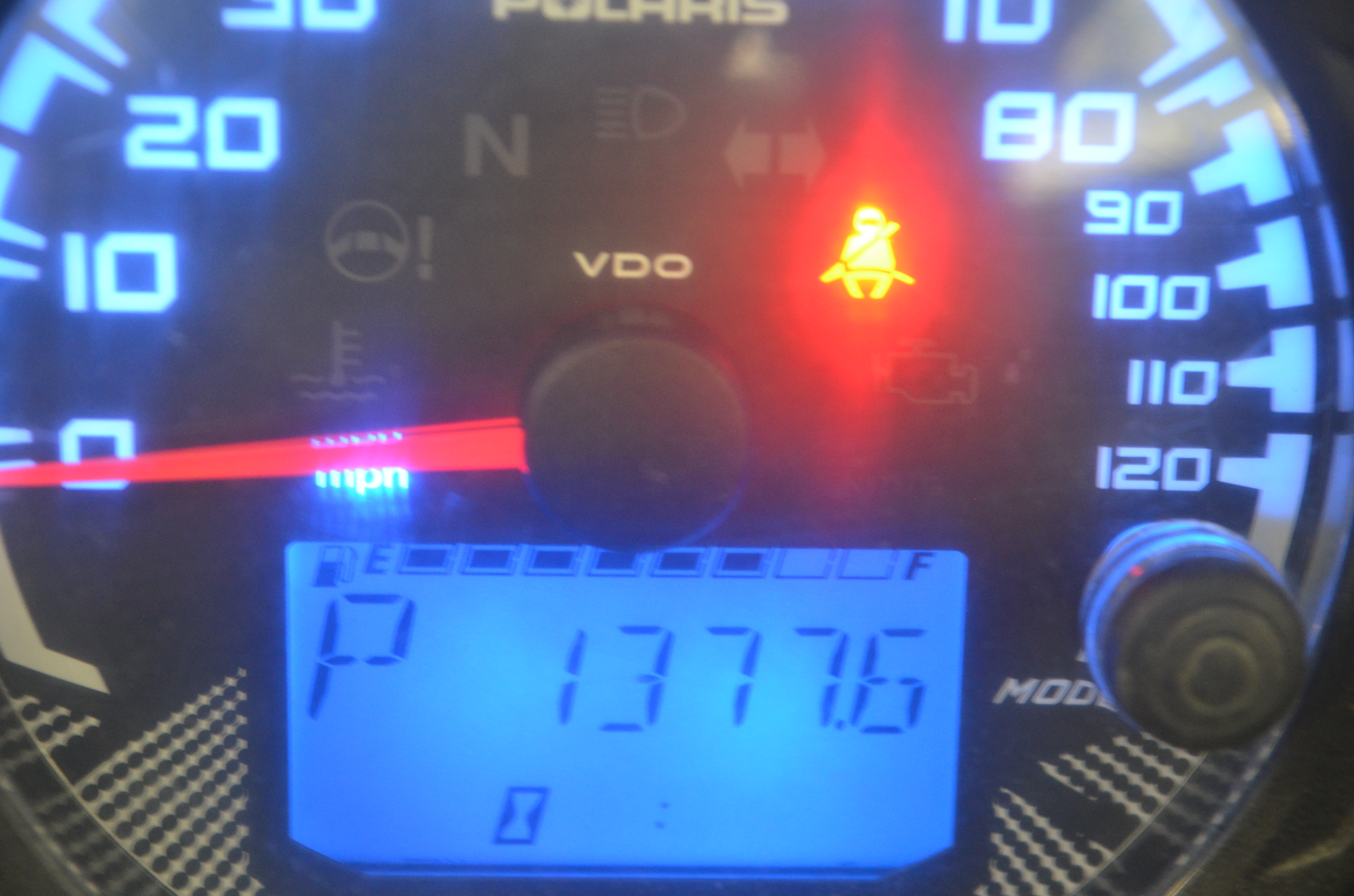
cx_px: 677
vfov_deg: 16.5
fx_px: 3096
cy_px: 448
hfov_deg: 24.7
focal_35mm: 82
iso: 1600
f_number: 5.6
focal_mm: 55
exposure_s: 1/15
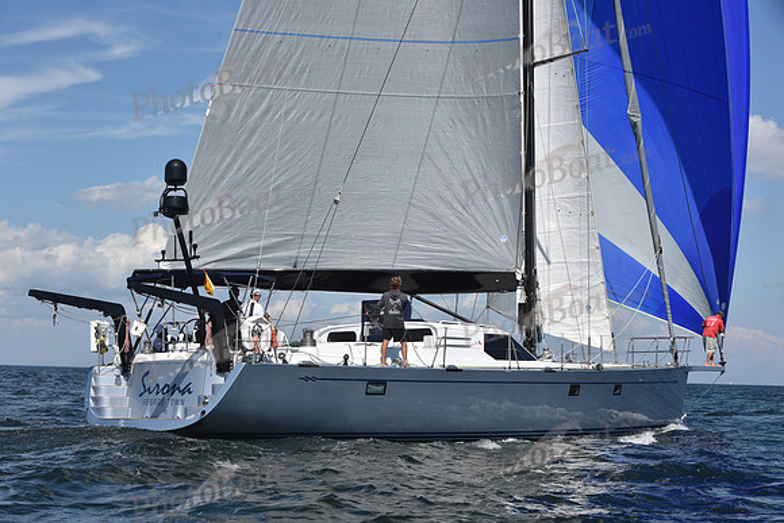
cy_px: 262
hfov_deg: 28.8
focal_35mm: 70
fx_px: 1525
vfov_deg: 19.5
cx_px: 392
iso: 320
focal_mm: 70
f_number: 10
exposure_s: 1/1250
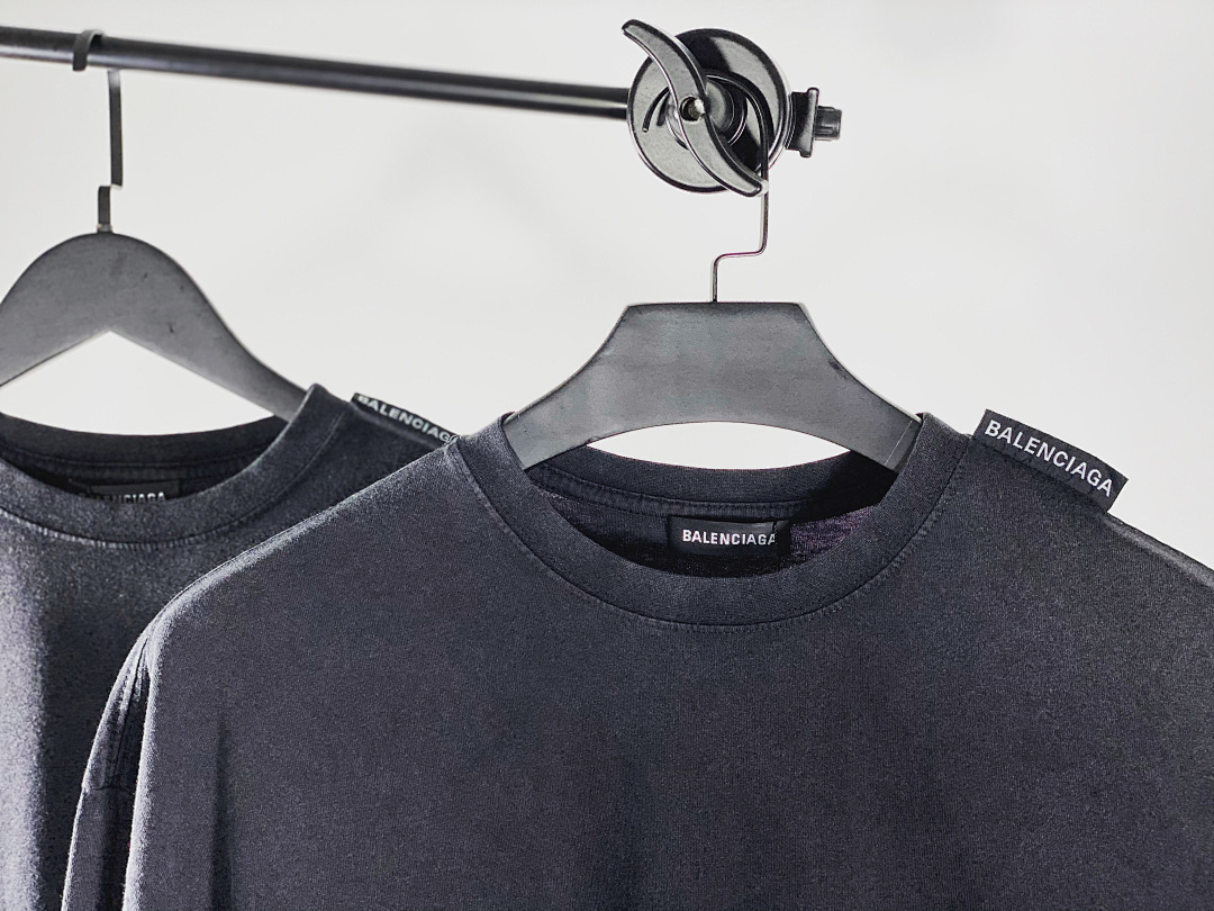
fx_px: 1824
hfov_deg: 36.8
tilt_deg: +0.0
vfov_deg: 28.0
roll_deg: +1.2
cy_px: 456
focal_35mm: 52
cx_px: 607
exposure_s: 1/123
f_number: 2
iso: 40
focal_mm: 6
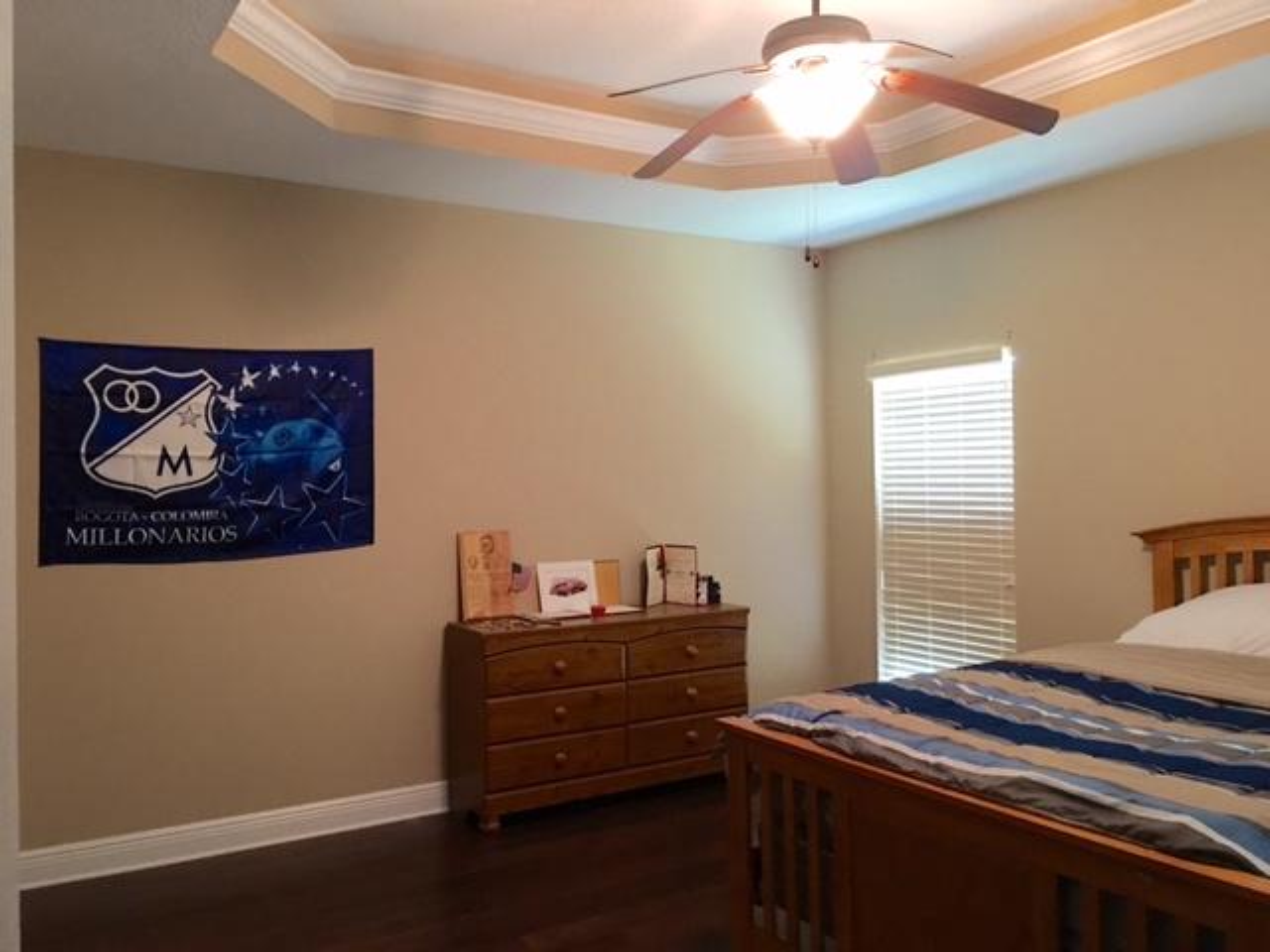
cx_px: 635
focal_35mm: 29
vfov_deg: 48.2
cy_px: 476
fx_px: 1064
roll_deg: +0.3
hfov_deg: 61.7
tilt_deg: -0.6
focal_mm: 4.15
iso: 64
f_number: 2.2
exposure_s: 1/4
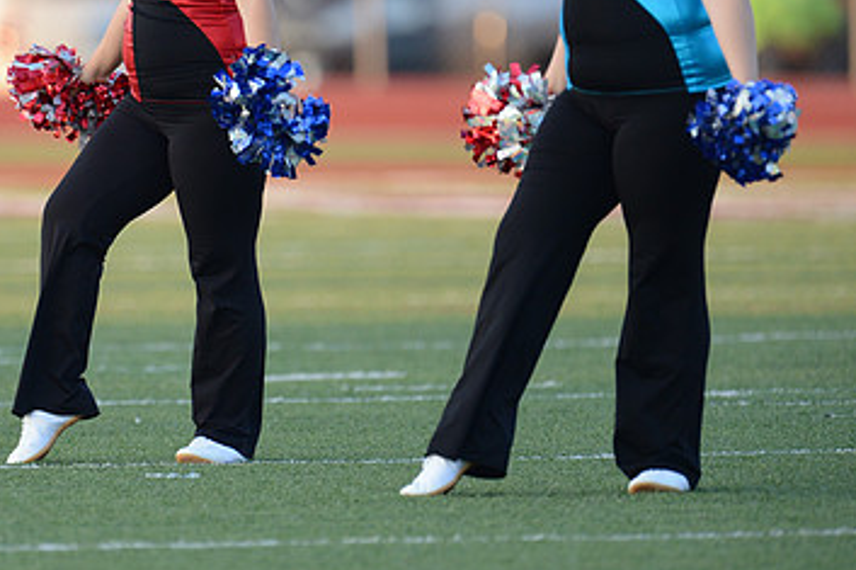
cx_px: 179
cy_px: 138
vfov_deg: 1.5
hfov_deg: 2.3
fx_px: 21484
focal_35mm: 904
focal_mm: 550
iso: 800
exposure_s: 1/640
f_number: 4
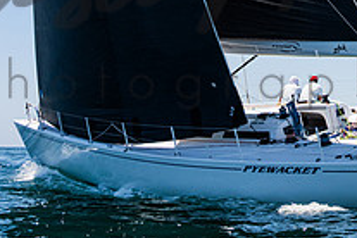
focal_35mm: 91
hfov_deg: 21.0
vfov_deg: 14.3
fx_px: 902
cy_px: -94
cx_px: 416
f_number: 8
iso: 500
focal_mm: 28
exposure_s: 1/2000
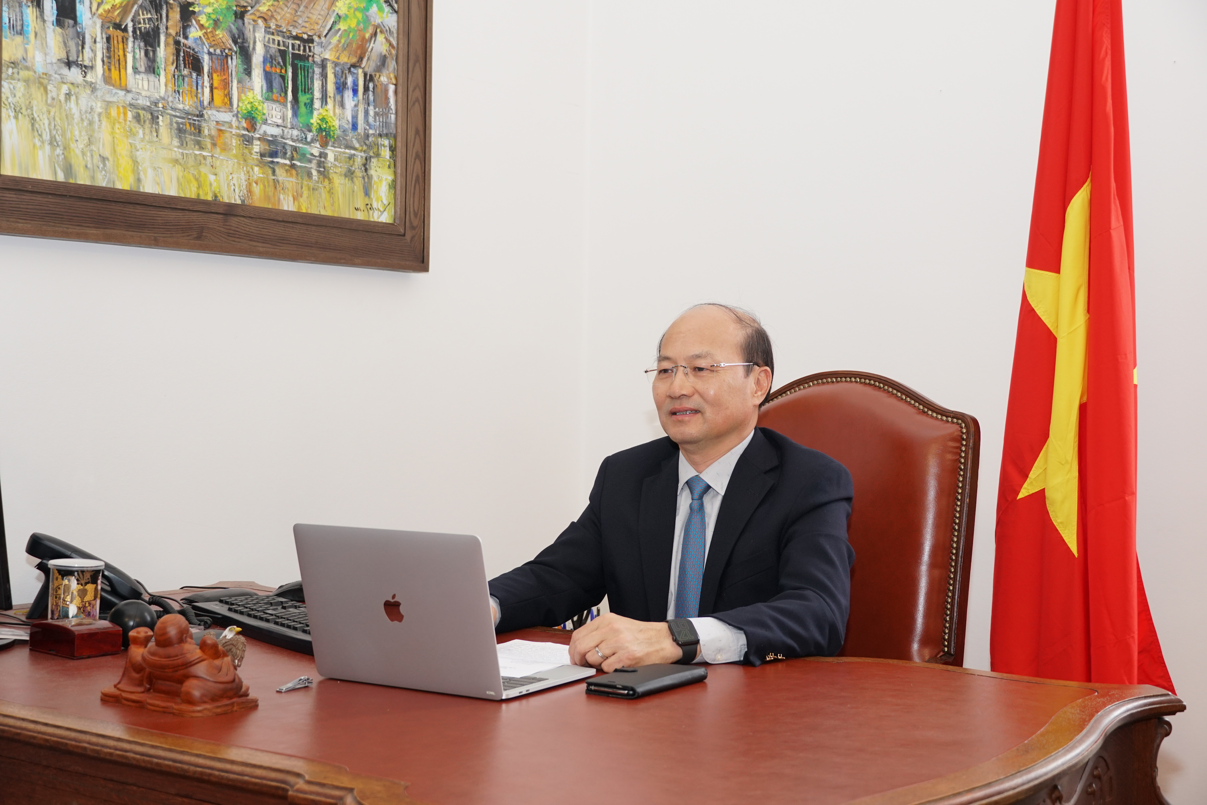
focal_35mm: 50
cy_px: 402
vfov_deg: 27.3
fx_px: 1659
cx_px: 604
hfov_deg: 40.0
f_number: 4.5
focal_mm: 33
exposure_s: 1/60
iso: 500
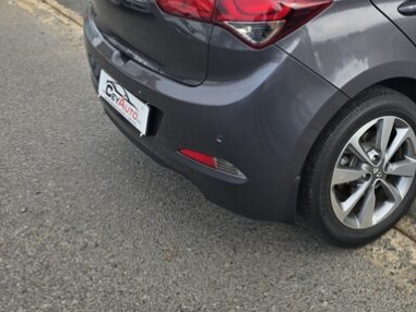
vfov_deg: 29.0
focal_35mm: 48
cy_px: 28
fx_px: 577
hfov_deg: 36.9
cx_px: 380
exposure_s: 1/440
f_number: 1.7
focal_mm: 6.3
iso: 12
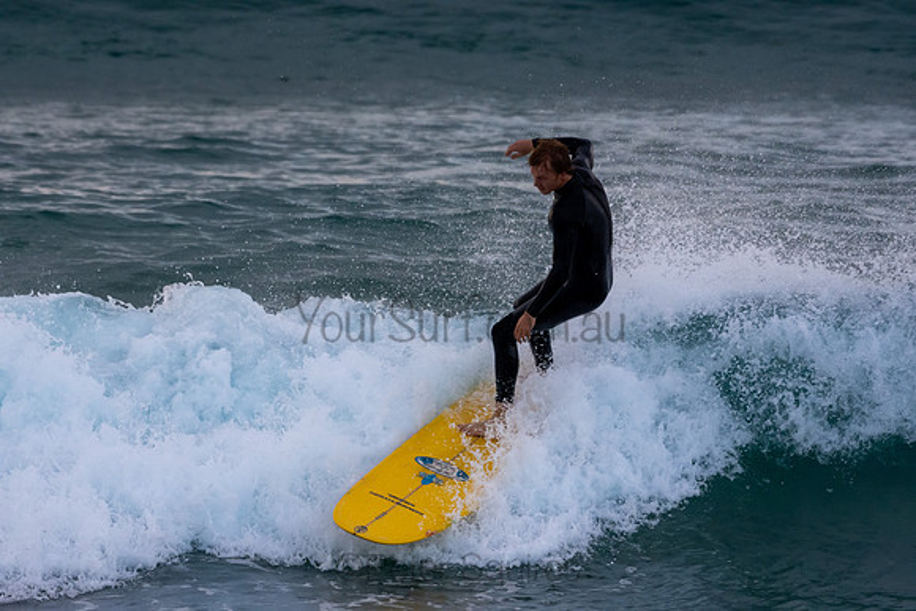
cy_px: 306
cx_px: 458
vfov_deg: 3.2
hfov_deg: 4.7
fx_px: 11070
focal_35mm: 435
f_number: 5.6
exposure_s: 1/1600
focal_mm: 290
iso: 1600
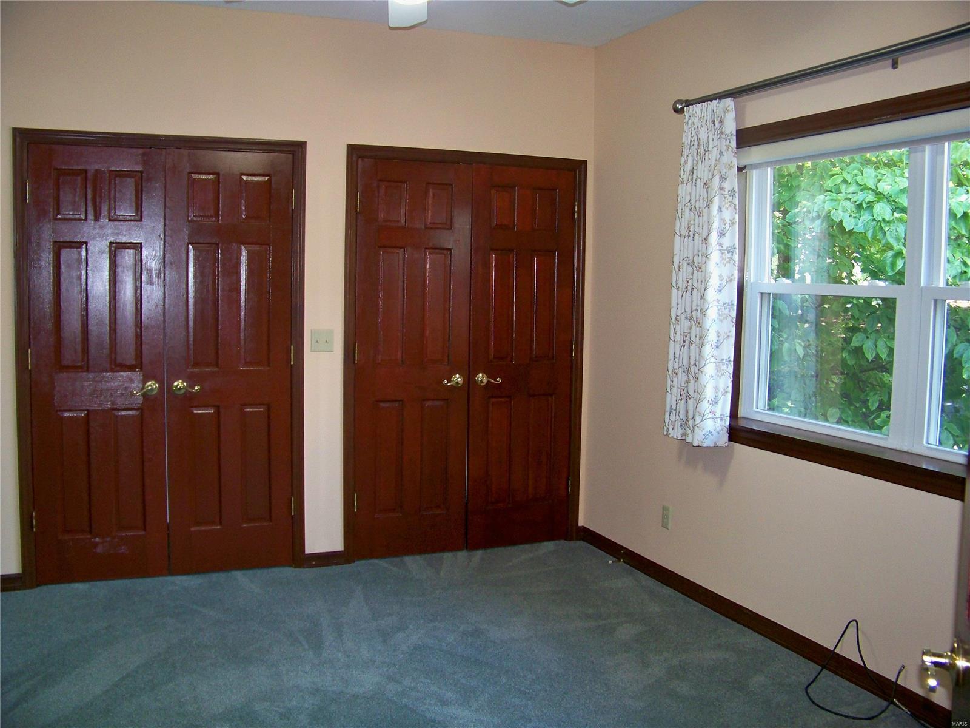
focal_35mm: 33
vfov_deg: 42.9
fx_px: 925
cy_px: 364
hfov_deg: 55.4
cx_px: 485
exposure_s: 1/30
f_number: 2.8
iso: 200
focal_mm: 5.85
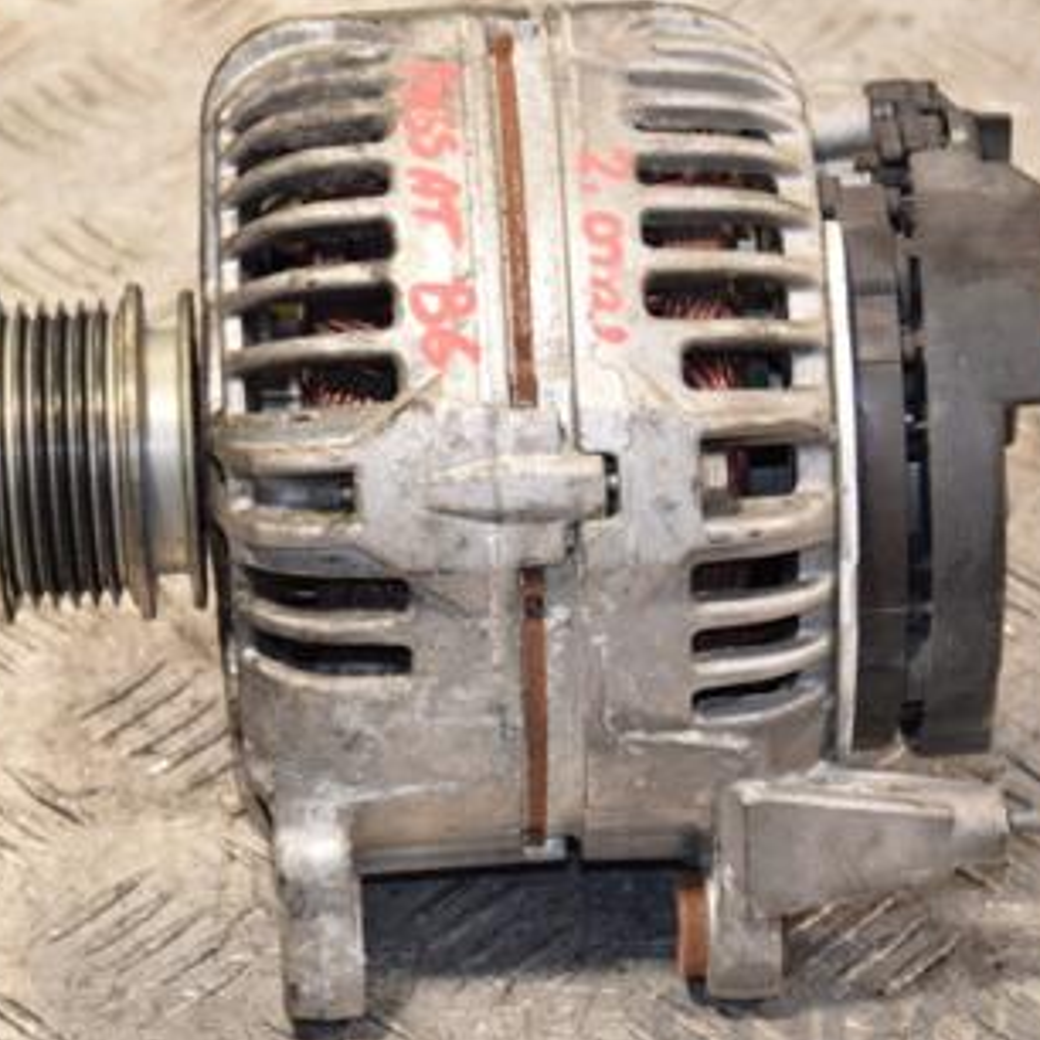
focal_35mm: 155
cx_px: 588
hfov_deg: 11.3
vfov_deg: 11.3
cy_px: 591
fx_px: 5269
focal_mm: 62
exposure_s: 1/160
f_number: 5.3
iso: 800
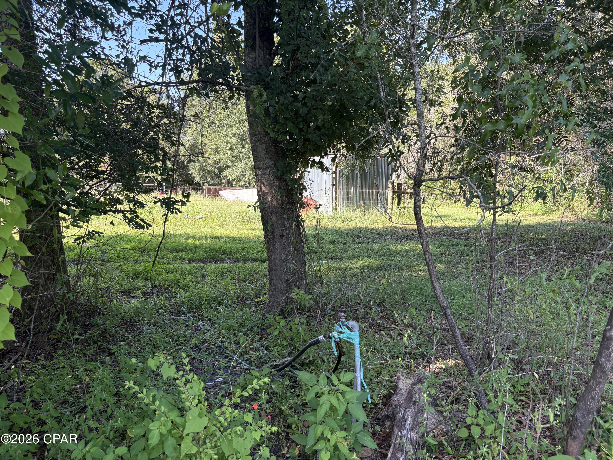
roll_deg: -1.1
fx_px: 460
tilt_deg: -5.7
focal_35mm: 26
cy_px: 230
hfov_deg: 67.3
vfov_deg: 53.1
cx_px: 306
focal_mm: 5.96
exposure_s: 1/365
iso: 64
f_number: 1.6
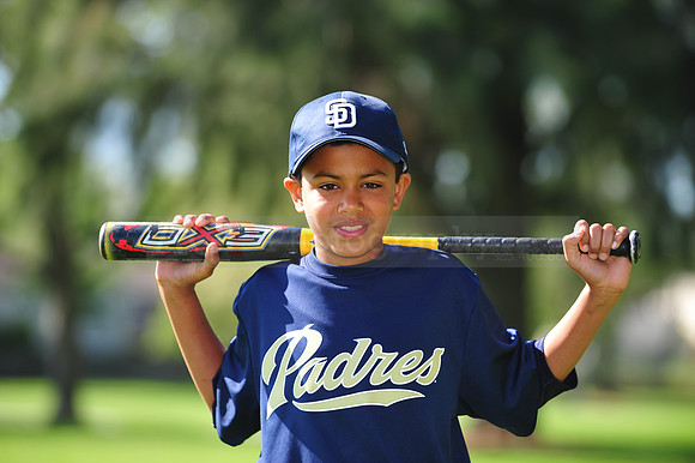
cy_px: 232
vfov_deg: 6.9
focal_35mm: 200
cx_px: 348
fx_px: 3859
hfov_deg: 10.3
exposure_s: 1/500
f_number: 4.5
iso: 200
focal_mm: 200
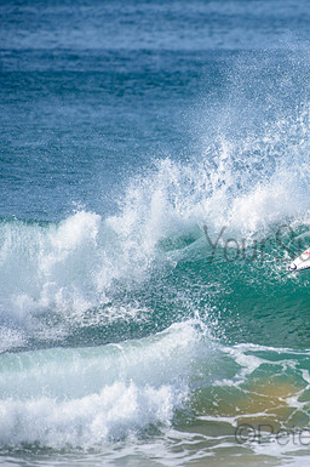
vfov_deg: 2.7
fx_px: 9756
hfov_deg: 1.8
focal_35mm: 754
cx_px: 328
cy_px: 234
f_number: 5.6
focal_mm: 500
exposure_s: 1/2000
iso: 160
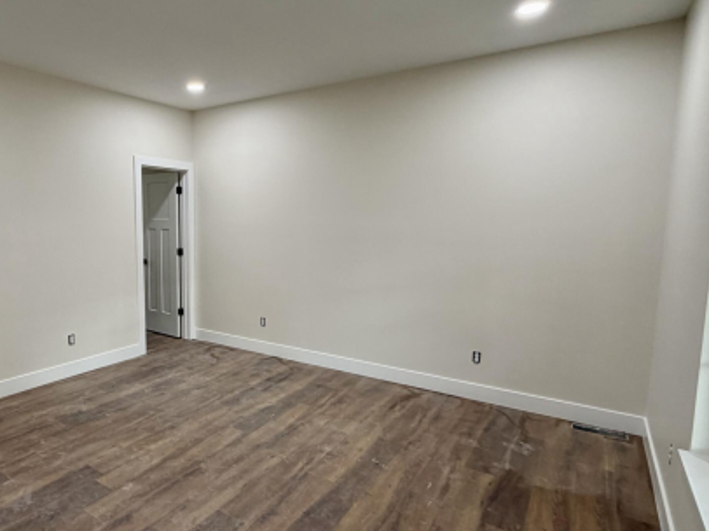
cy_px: 269
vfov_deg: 58.8
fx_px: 471
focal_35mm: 23
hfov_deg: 71.8
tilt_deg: -6.7
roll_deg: -0.2
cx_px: 237
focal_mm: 2.22
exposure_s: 1/60
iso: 200
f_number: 2.2
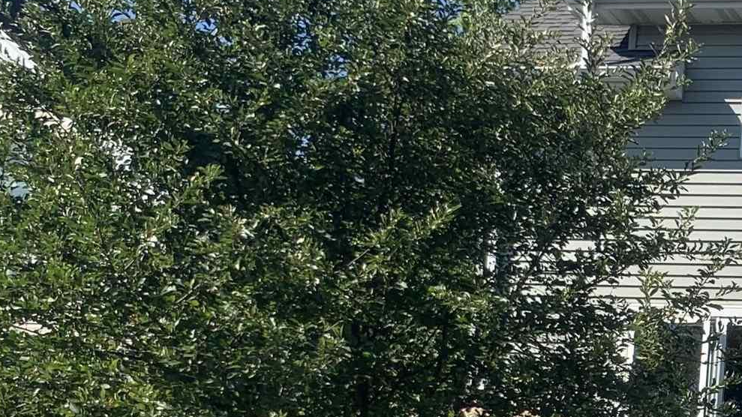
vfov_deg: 13.5
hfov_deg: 22.0
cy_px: 457
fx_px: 1731
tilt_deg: +7.1
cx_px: 940
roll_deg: -5.0
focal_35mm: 88
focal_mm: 4.25
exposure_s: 1/1387
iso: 25
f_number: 1.8
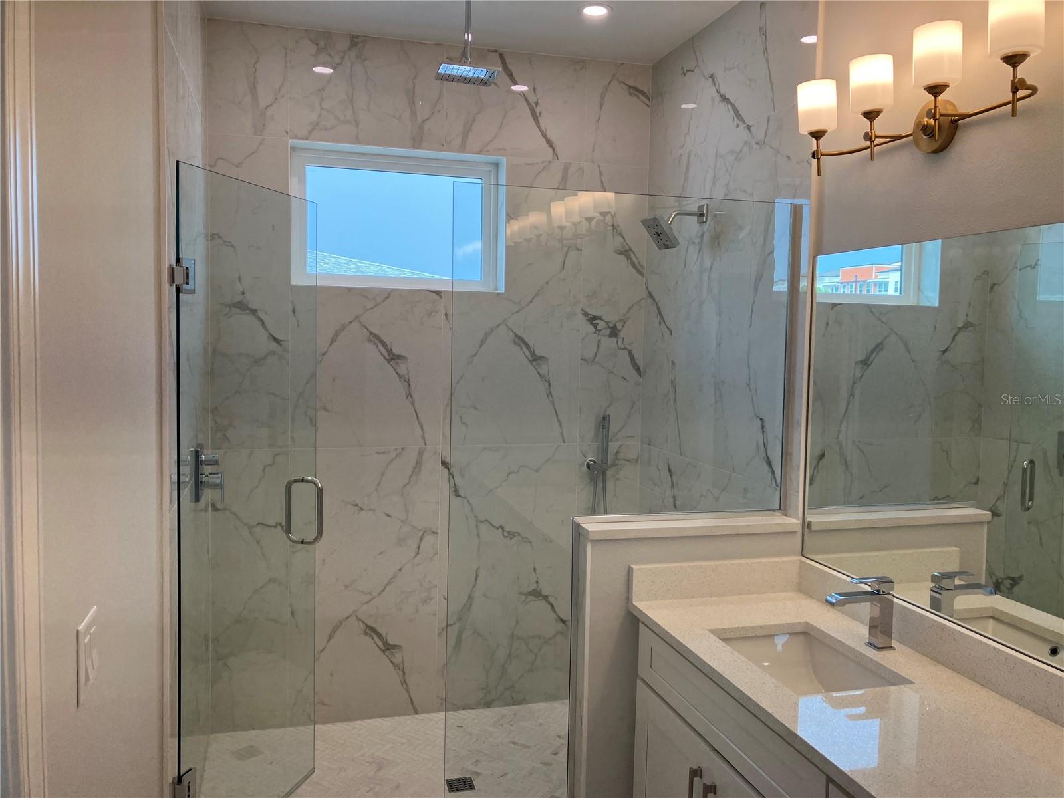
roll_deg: -0.4
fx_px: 861
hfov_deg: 63.4
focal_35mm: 28
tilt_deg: -2.8
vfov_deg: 49.7
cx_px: 532
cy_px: 399
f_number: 1.8
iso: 40
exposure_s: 1/151
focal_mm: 3.99
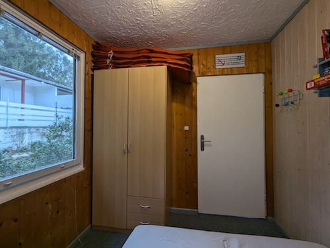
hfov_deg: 94.4
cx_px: 165
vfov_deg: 78.2
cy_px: 124
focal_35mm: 16
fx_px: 153
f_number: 2.2
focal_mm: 2.35
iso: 89
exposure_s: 1/100
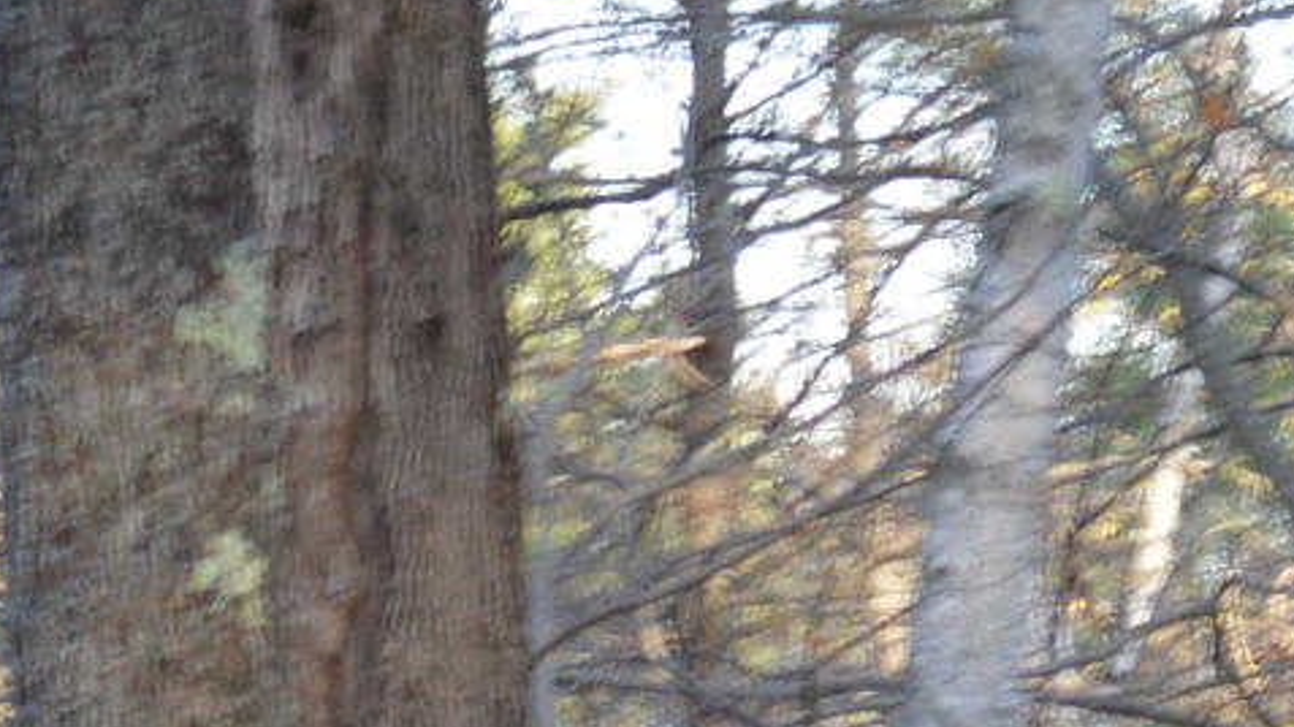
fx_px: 8130
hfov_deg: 9.1
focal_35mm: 237
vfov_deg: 5.1
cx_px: 1129
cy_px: 1153
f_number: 5.6
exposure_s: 1/125
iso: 400
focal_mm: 24
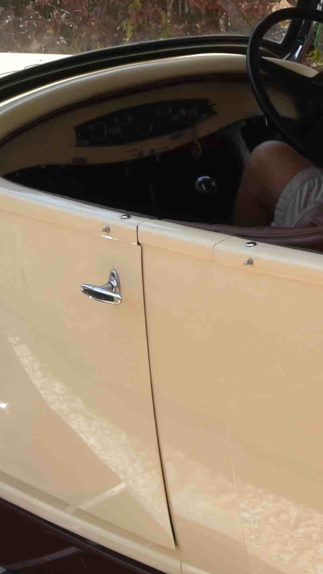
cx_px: 447
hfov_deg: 10.1
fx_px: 1781
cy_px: 46
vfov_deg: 18.0
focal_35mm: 117
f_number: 8
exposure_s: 1/250
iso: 250
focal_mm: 18
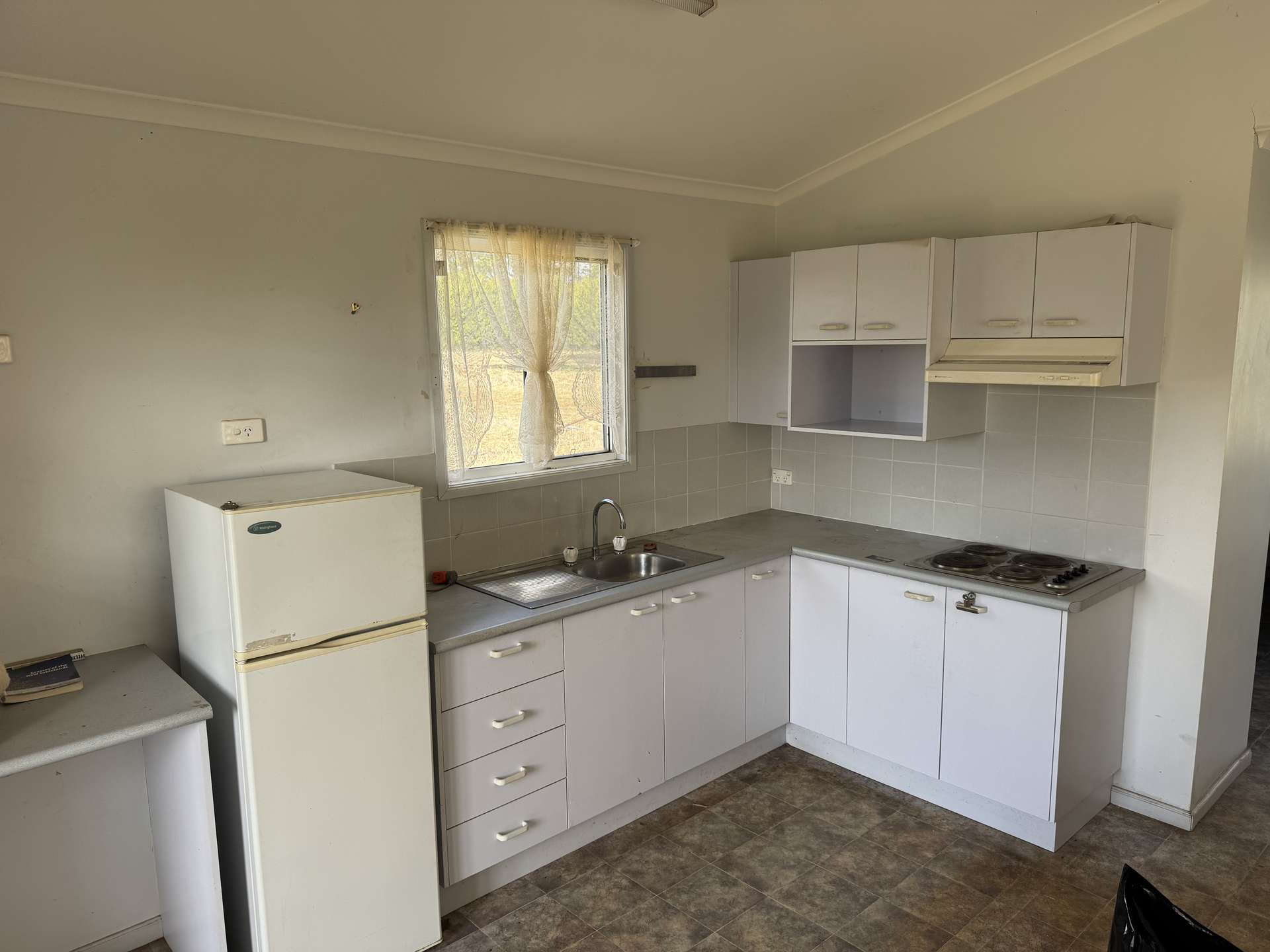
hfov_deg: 71.6
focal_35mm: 24
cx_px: 635
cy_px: 476
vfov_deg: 56.8
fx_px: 881
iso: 80
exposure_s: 1/260
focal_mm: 6.76
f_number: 1.78
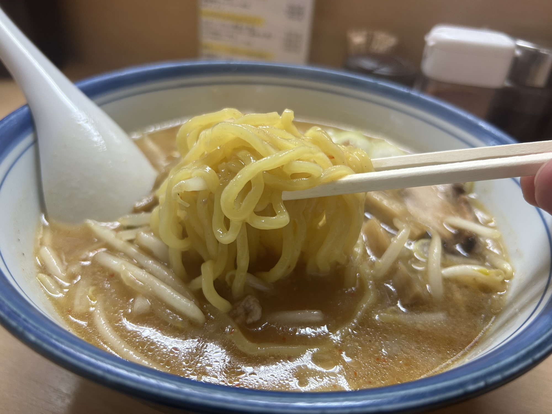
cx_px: 276
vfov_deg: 53.1
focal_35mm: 26
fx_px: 415
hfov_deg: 67.3
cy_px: 207
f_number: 1.5
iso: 125
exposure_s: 1/100
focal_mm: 5.7
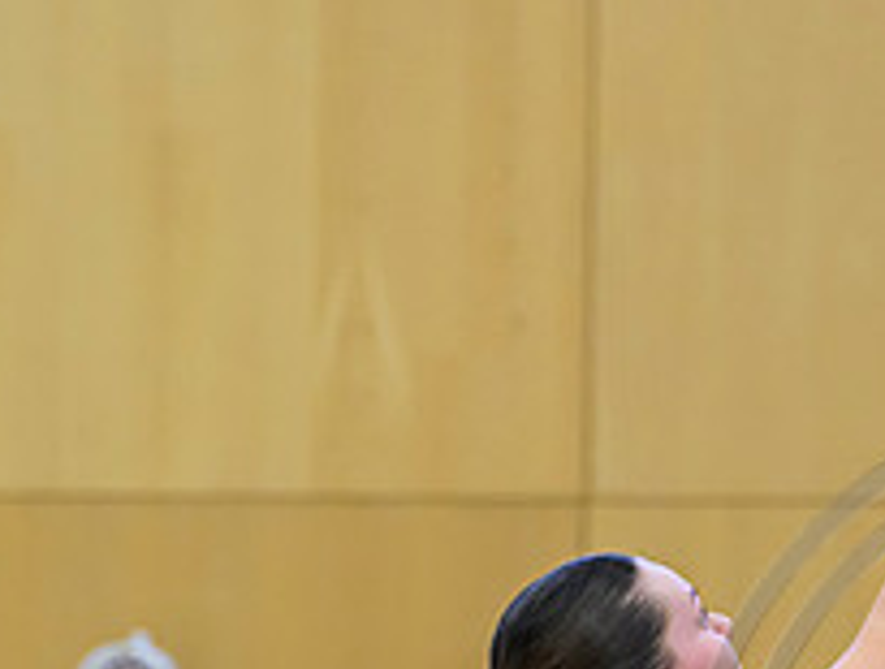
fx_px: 10615
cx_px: 1198
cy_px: 669
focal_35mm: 414
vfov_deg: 3.6
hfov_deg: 4.7
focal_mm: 110
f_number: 3.2
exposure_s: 1/800
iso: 3200
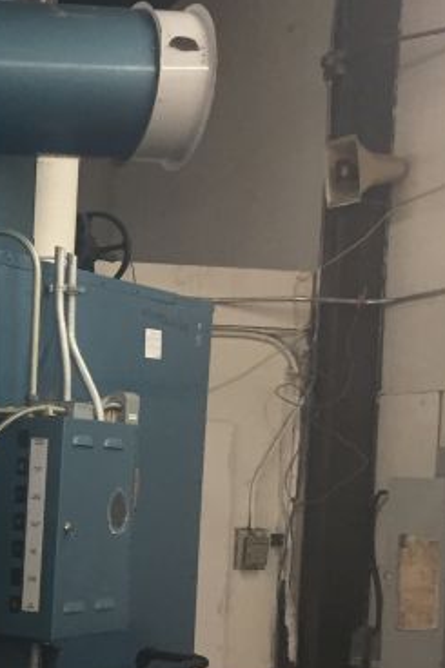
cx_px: -336
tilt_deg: -2.9
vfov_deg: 24.4
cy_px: 525
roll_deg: -2.7
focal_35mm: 82
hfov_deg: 14.7
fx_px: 1522
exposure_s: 1/30
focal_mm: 4.15
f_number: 2.2
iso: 100
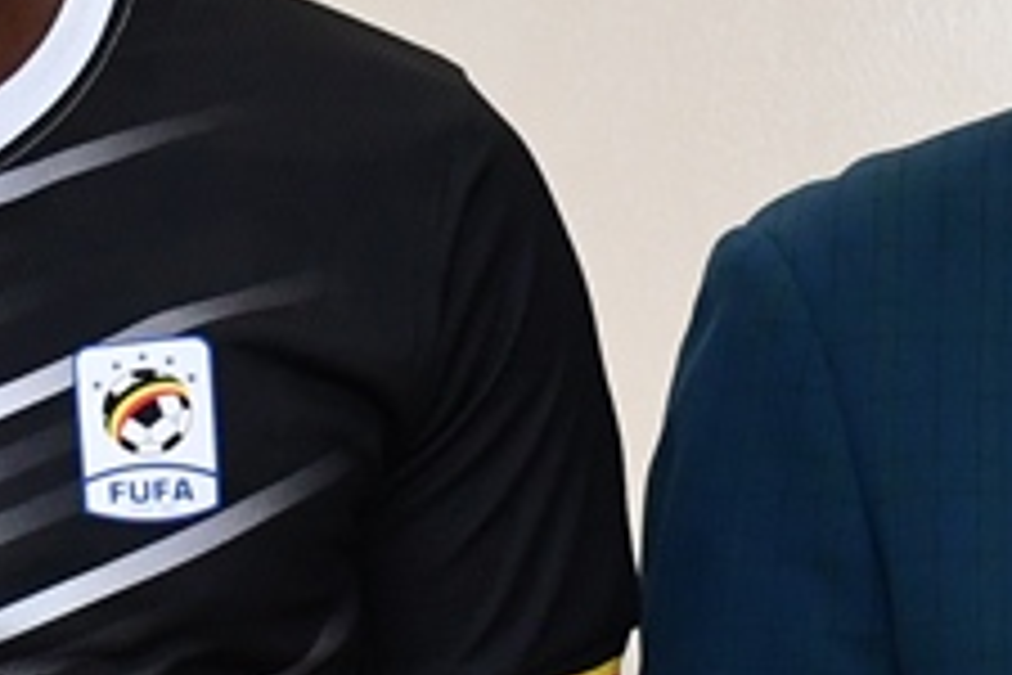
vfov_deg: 4.8
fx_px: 8011
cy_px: 277
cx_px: 882
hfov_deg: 7.2
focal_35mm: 285
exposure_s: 1/60
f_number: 4
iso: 900
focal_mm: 27
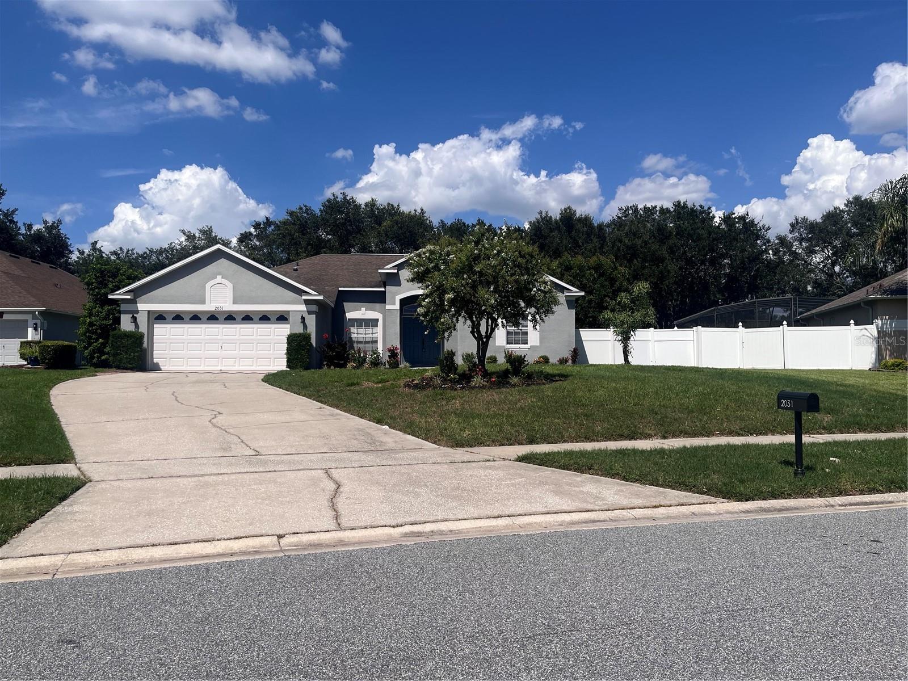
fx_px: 682
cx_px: 454
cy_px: 340
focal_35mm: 26
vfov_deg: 53.1
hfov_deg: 67.3
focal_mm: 5.1
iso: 50
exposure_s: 1/7353
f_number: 1.6
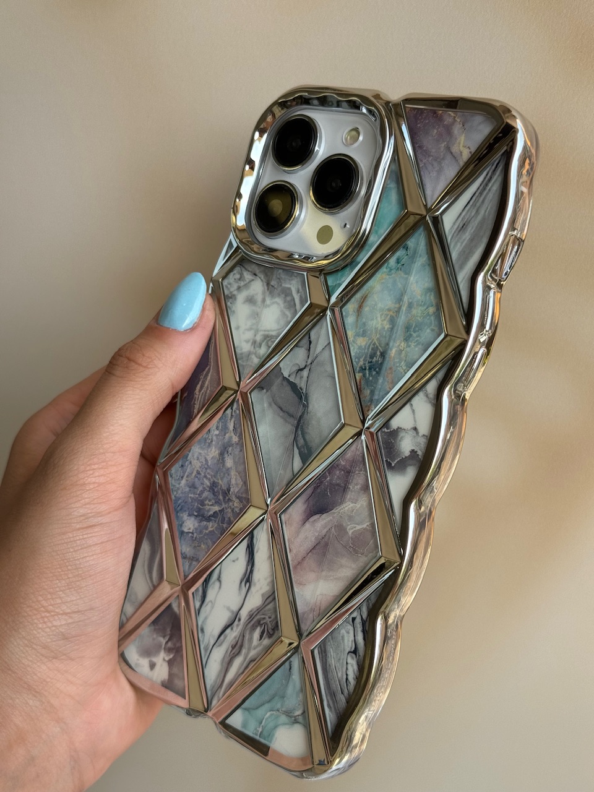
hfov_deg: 30.3
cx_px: 297
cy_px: 396
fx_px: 1098
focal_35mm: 48
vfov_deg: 39.7
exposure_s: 1/549
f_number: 1.78
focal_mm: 6.76
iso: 64
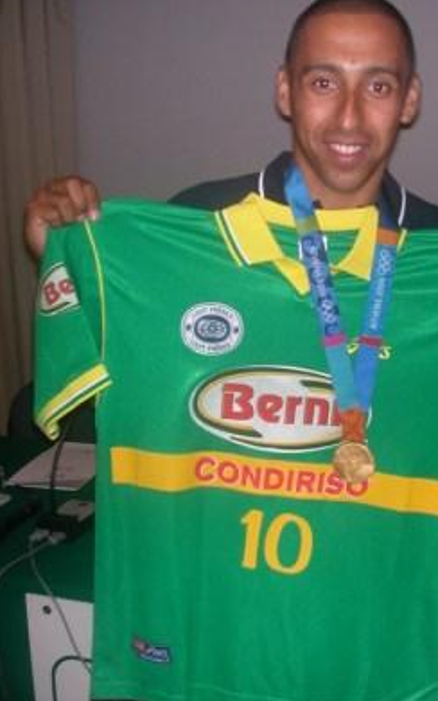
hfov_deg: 28.4
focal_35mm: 45
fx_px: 859
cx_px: 296
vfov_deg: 44.3
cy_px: 359
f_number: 2.7
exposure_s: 1/59.9
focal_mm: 5.6
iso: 100
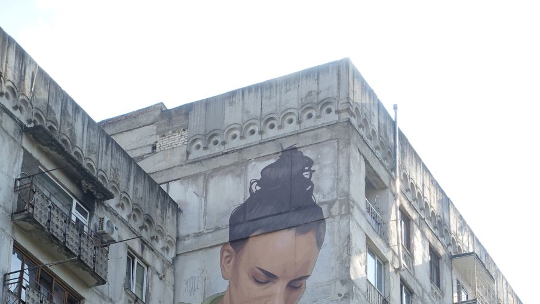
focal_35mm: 111
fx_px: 1589
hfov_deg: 19.3
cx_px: 269
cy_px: 384
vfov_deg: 10.7
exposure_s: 1/200
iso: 125
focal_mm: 25.7
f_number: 5.6
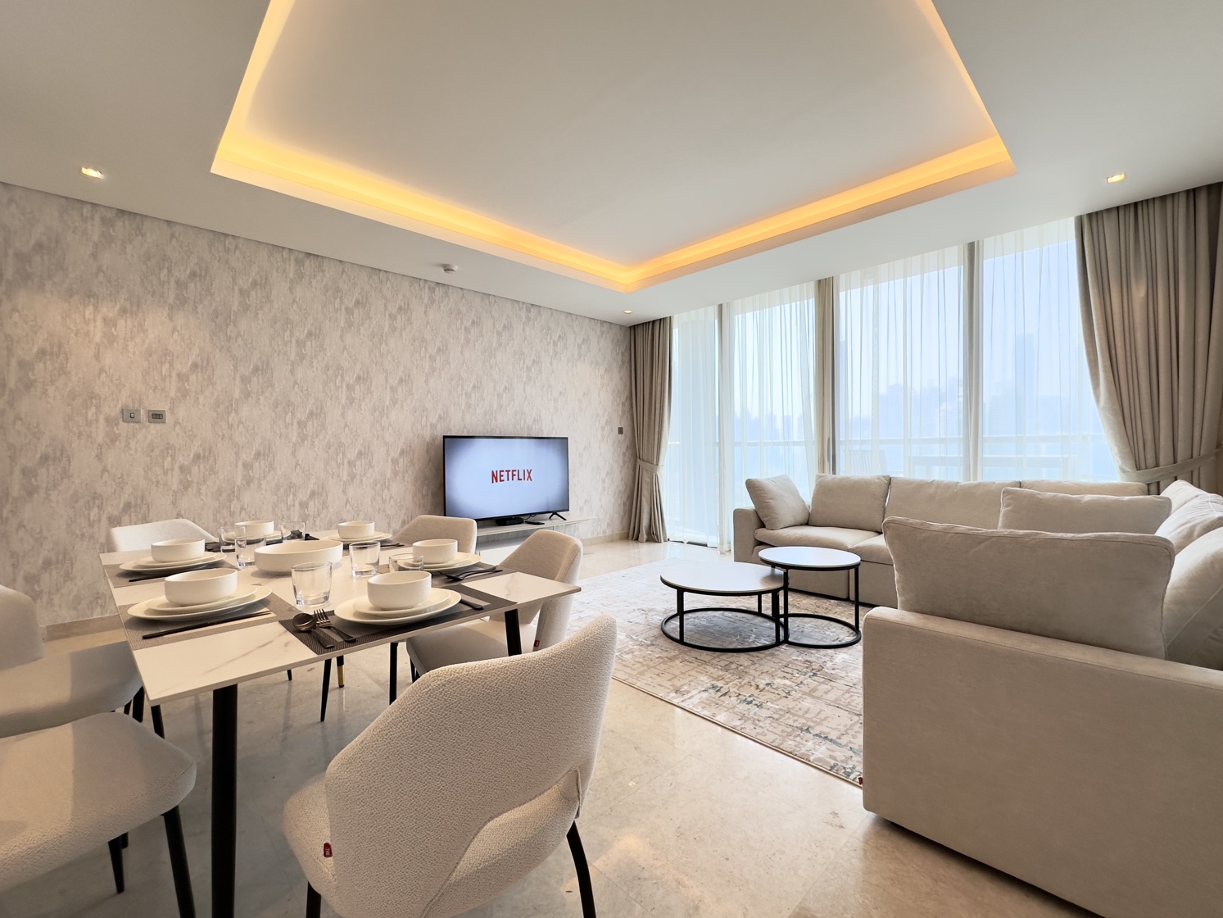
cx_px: 633
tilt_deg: -1.3
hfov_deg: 98.1
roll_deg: +0.3
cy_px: 460
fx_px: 530
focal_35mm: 15
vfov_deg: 81.8
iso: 64
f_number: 2.2
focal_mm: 2.22
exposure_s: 1/100
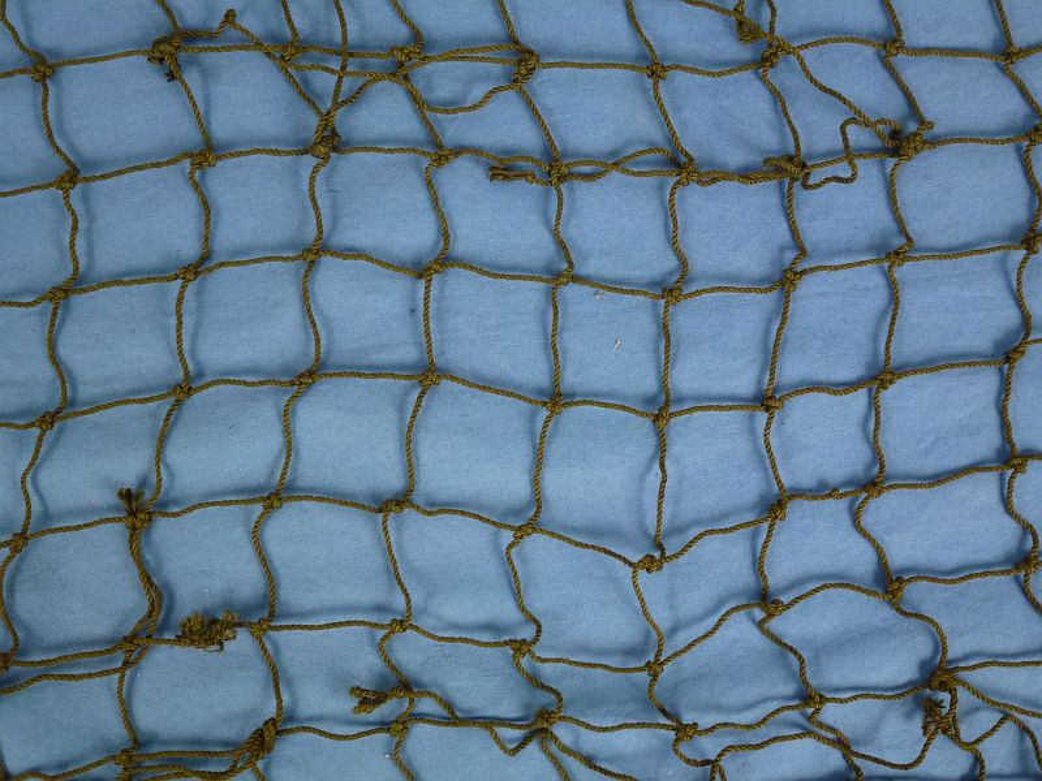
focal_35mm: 41
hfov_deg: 45.8
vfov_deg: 35.1
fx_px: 1234
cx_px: 521
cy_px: 390
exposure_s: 1/80
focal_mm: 7.4
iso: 250
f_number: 3.9
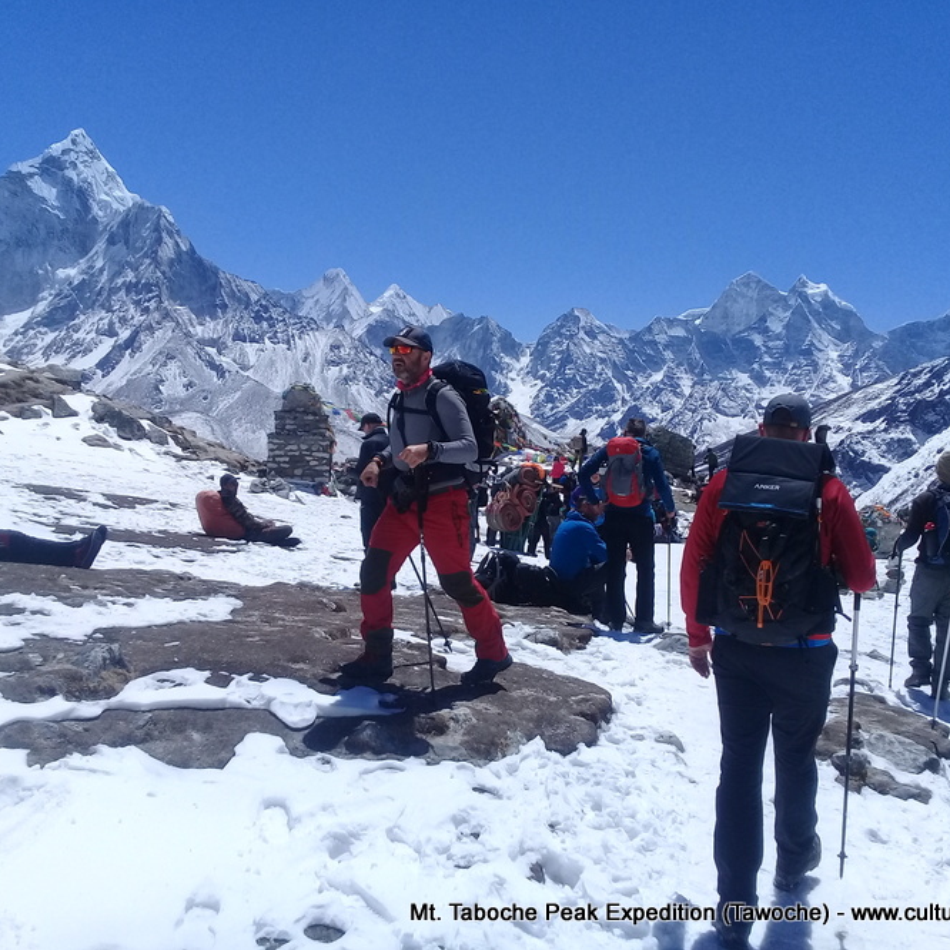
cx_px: 472
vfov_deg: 44.9
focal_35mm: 37
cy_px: 470
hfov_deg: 44.9
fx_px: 1149
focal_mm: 3.3
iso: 50
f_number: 2.2
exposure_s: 1/3509
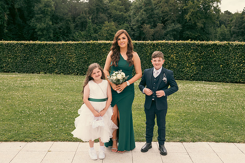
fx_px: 265
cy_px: 83
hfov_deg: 49.5
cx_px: 124
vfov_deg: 34.2
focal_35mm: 39
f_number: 6.3
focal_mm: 38
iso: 200
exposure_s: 1/200
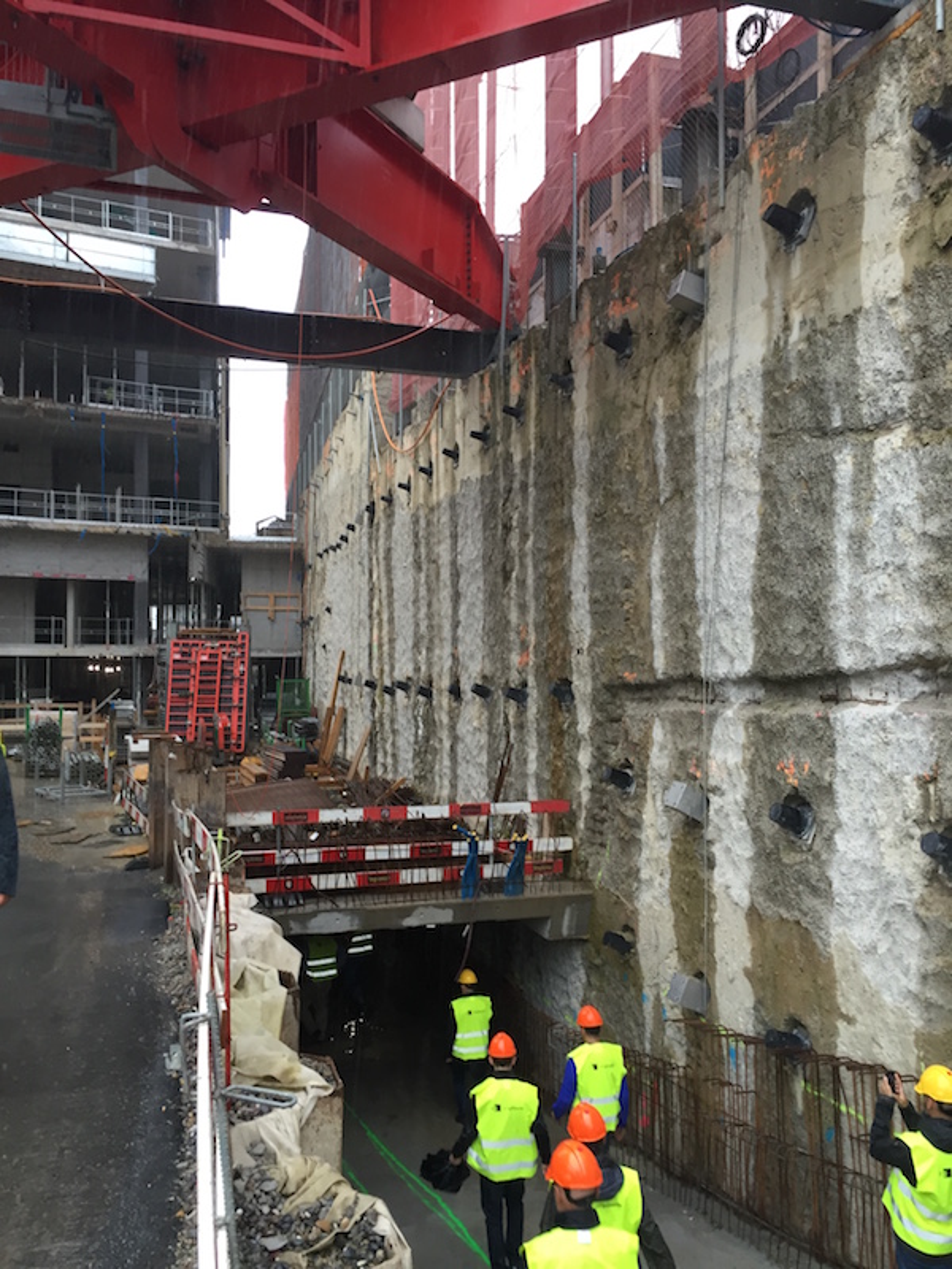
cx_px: 476
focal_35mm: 29
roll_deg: +0.8
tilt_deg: +1.4
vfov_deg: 61.7
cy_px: 634
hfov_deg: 48.2
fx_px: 1063
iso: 32
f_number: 2.2
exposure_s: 1/33
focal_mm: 4.15
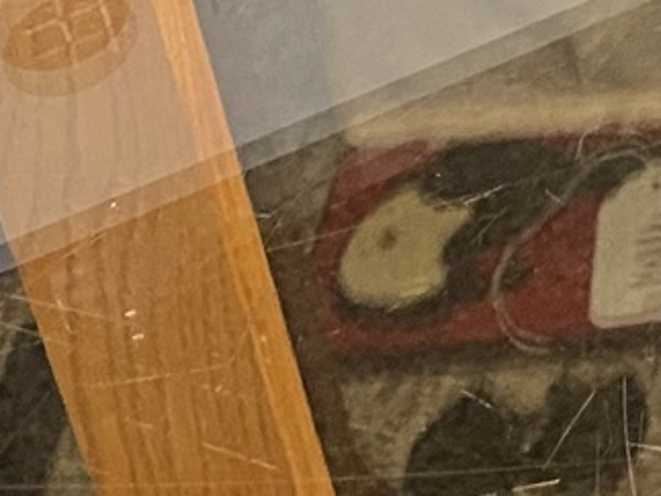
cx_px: 1447
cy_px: -746
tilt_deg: -33.1
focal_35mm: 161
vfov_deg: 8.4
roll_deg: +0.1
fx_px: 3073
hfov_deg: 10.9
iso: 160
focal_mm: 4.25
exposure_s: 1/60
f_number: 1.8
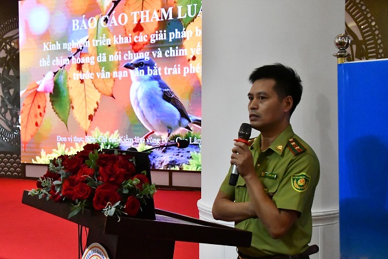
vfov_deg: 26.5
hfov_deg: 38.9
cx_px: 194
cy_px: 130
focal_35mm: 51
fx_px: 550
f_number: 5.6
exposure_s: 1/1250
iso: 12800
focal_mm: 34
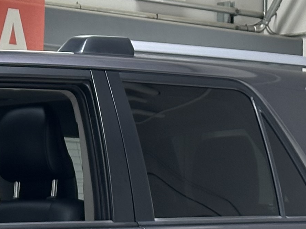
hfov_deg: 8.7
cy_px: 282
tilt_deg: +0.3
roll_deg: -0.5
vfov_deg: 6.8
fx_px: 1927
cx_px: -273
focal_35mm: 218
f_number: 1.78
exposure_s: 1/170
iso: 80
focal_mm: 6.86
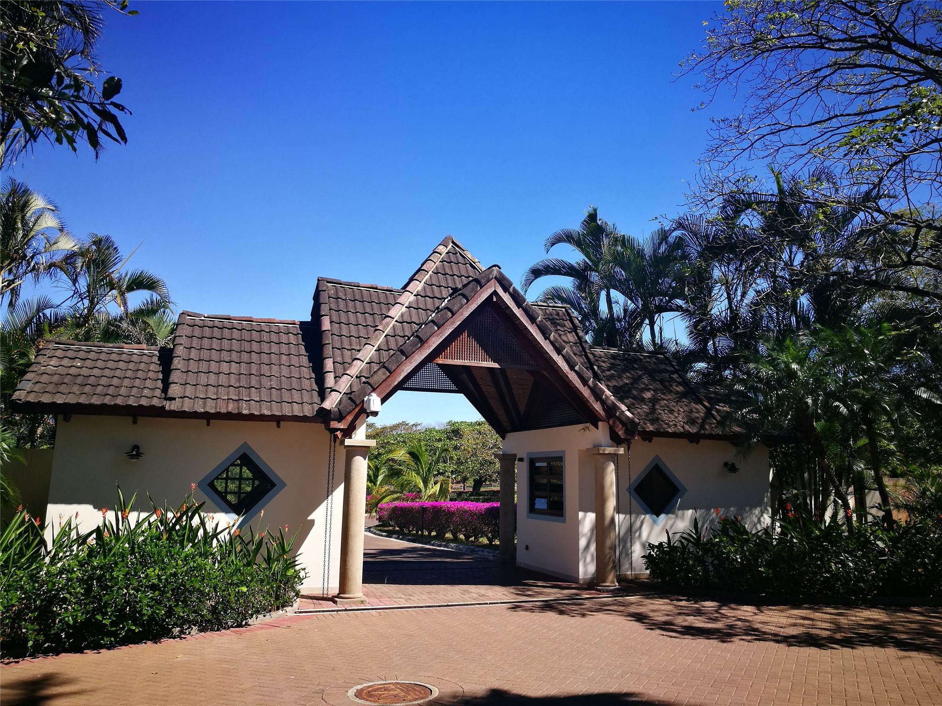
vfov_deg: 51.4
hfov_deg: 65.3
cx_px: 471
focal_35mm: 27
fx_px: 735
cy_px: 353
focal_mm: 4.5
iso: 50
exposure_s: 1/617
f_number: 2.2
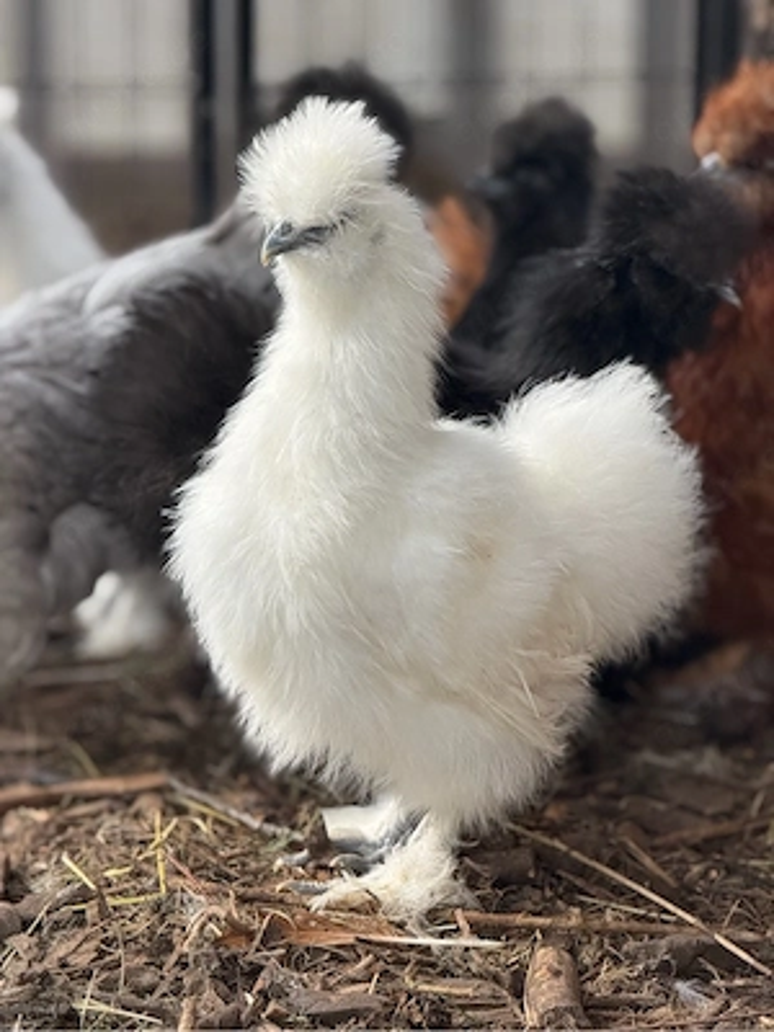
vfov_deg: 16.4
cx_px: 387
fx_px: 3578
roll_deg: -3.5
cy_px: 516
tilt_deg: -16.1
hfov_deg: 12.3
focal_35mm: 120
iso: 160
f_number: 2.8
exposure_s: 1/99
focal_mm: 15.66
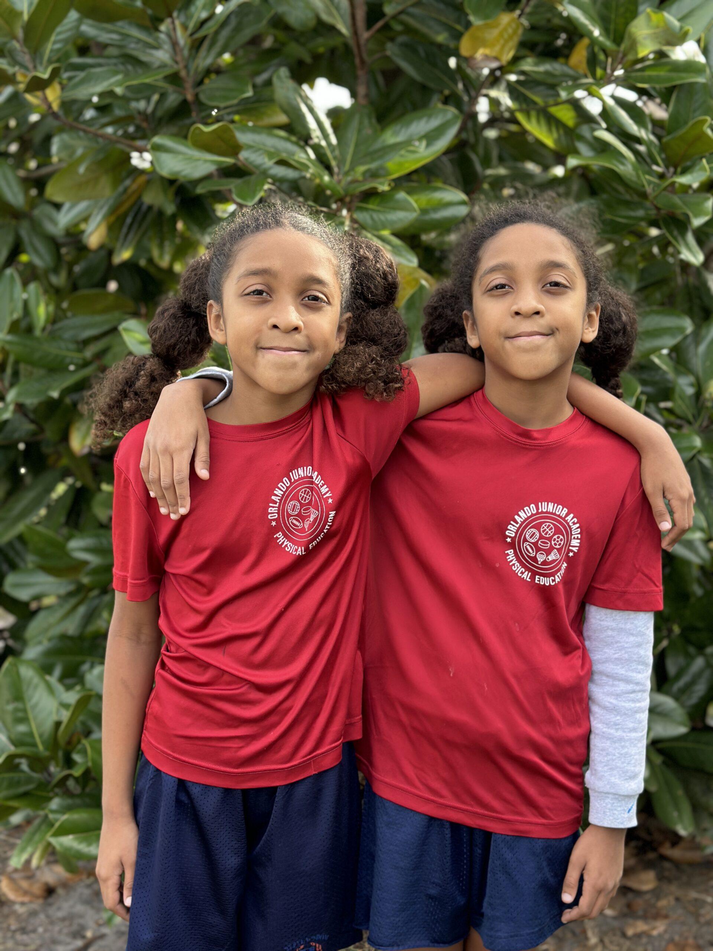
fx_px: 1318
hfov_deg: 30.3
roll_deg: -3.5
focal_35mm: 48
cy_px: 476
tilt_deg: -6.7
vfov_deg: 39.7
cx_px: 356
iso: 80
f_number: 1.78
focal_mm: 6.86
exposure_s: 1/751
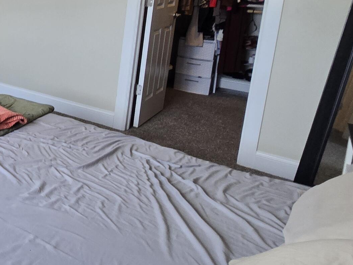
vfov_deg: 36.6
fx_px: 377
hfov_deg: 32.8
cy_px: 33
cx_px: -133
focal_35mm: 37
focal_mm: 2.2
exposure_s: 1/60
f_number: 2.2
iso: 80
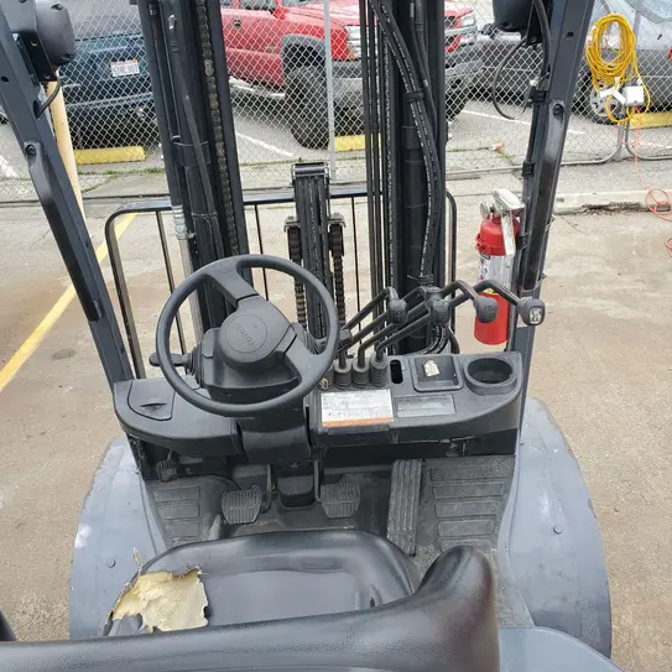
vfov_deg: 52.5
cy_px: 341
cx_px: 334
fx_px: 681
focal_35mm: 31
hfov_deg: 52.5
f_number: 2.4
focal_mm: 4.3
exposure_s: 1/184
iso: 50
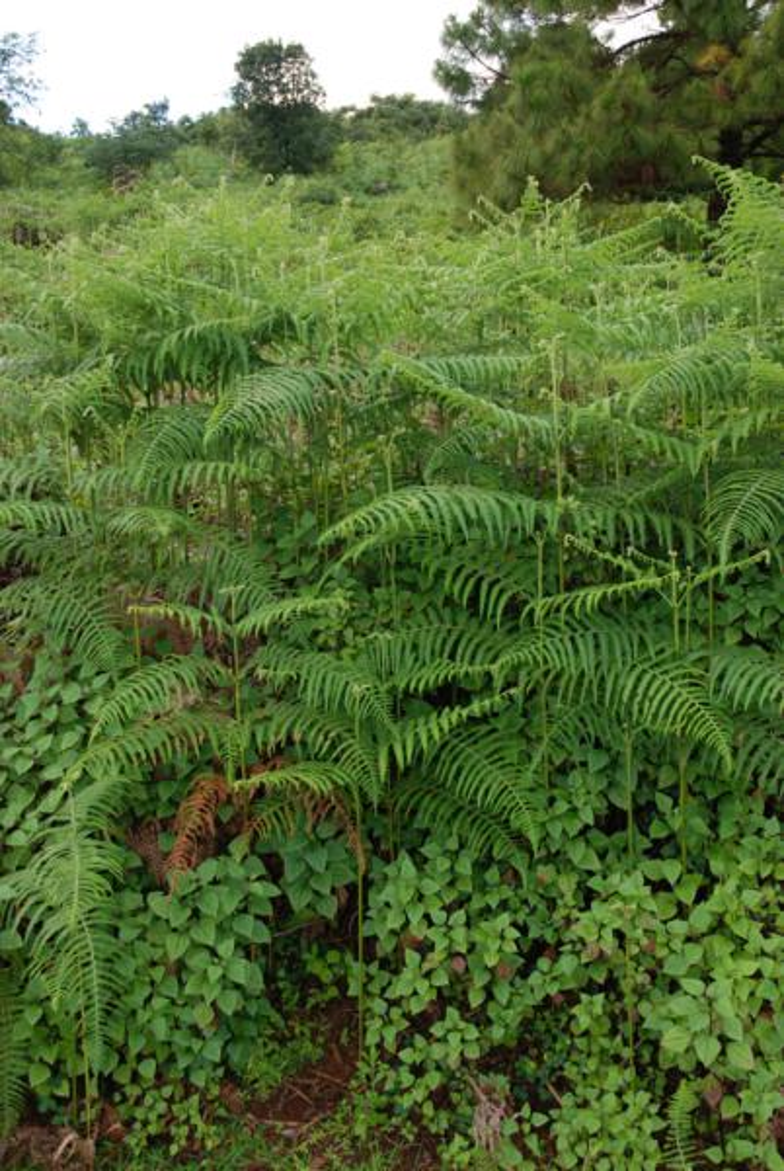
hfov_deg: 33.1
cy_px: 586
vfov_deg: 47.9
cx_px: 392
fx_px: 1318
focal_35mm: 40
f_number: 4.5
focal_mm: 27
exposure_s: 1/60
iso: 200
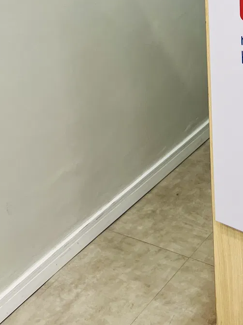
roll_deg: +2.0
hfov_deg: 21.3
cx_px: 255
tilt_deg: -15.0
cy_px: -16
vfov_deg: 27.3
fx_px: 618
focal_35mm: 66
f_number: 1.5
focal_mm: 5.7
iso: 100
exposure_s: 1/120
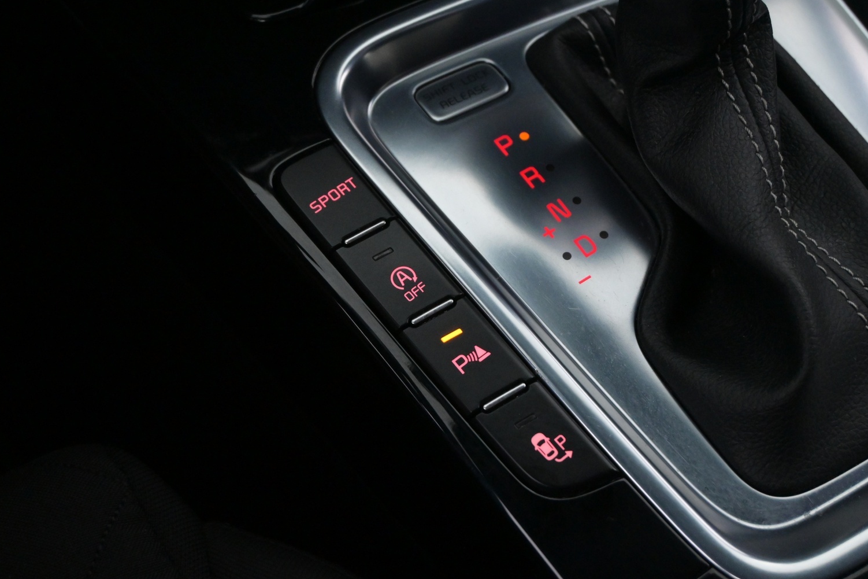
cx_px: 450
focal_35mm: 55
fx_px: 1326
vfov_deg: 24.6
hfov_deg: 36.2
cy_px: 309
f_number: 5
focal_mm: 34
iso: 4000
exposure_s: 1/50
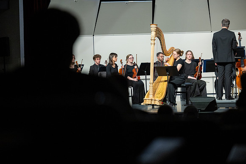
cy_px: 82
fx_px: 752
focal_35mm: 110
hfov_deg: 18.6
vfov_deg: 12.5
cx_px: 123
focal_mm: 110
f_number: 2.8
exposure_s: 1/500
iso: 2500
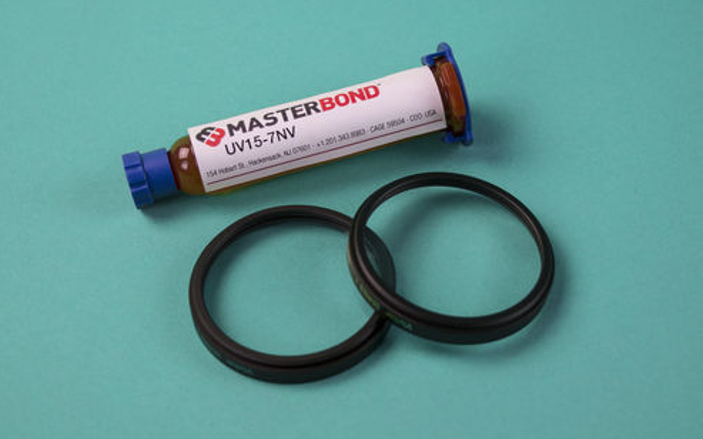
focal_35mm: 62
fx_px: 1188
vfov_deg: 20.9
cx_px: 352
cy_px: 210
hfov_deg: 33.0
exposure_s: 1/125
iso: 400
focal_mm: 40
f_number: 5
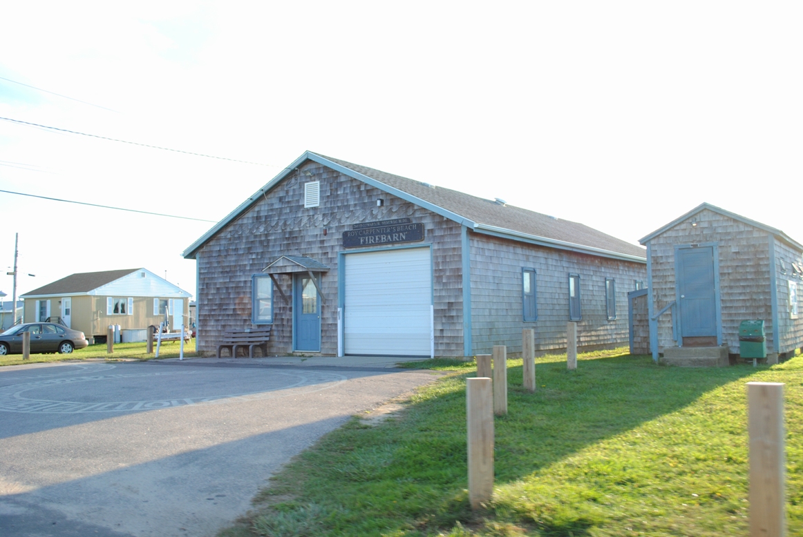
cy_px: 268
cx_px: 402
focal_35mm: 33
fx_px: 737
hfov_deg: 57.2
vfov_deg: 40.1
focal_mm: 22
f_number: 4.5
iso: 200
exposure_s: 1/200
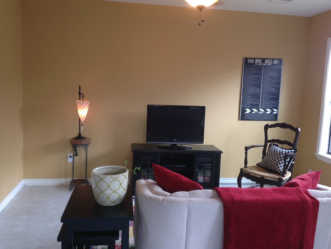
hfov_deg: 51.4
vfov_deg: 39.7
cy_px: 124
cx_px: 168
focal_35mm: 36
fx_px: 344
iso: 64
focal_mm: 4.28
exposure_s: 1/24
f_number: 2.4
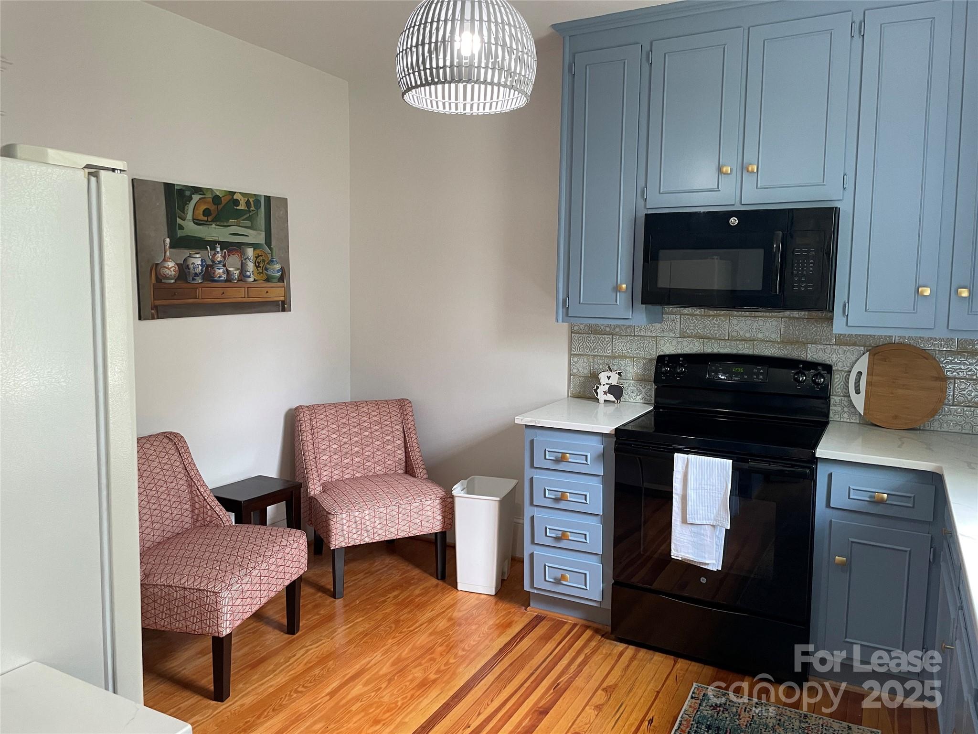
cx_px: 489
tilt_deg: -4.2
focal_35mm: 26
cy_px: 367
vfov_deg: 53.1
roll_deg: -0.4
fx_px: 735
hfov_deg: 67.3
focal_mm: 4.2
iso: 125
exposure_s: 1/60
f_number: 1.6
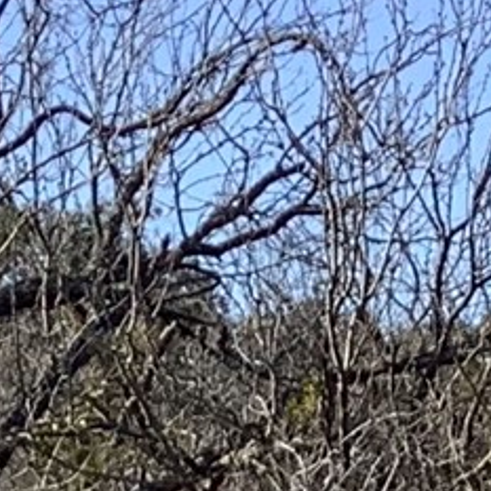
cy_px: 1292
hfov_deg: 7.2
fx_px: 3867
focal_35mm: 241
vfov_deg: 6.8
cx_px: 451
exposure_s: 1/547
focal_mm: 3.3
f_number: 2.4
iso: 25
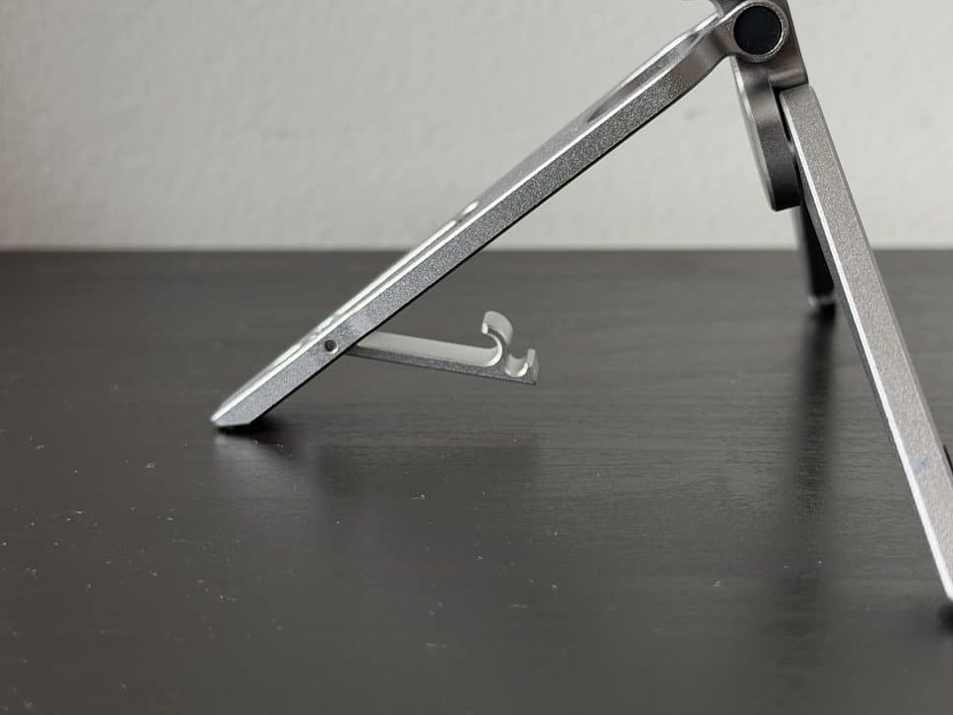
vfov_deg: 23.2
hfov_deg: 30.6
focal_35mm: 63
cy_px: 286
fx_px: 1734
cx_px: 576
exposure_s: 1/60
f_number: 1.78
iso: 160
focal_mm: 6.76
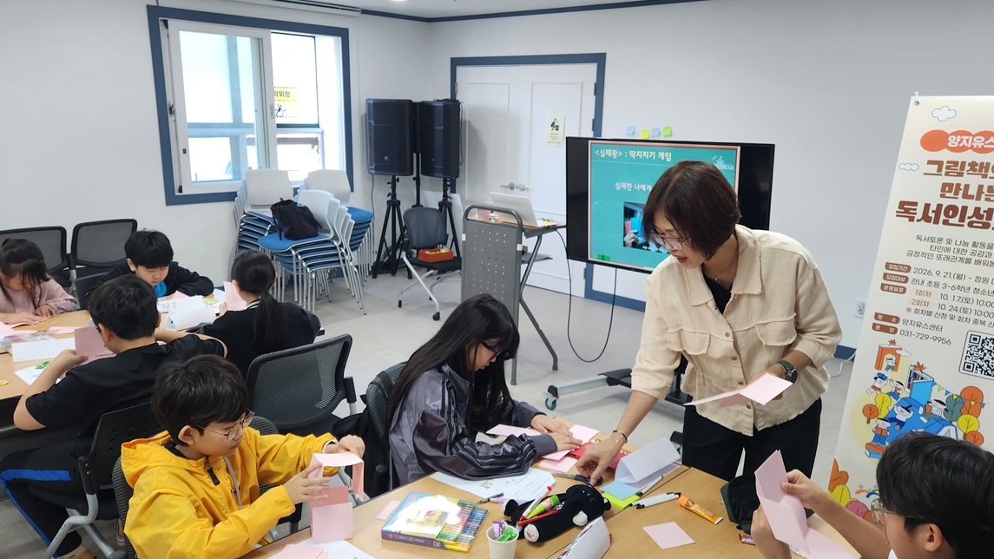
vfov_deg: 41.5
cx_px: 509
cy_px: 300
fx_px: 738
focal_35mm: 28
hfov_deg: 67.9
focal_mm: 5.4
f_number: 1.8
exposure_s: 1/120
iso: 125
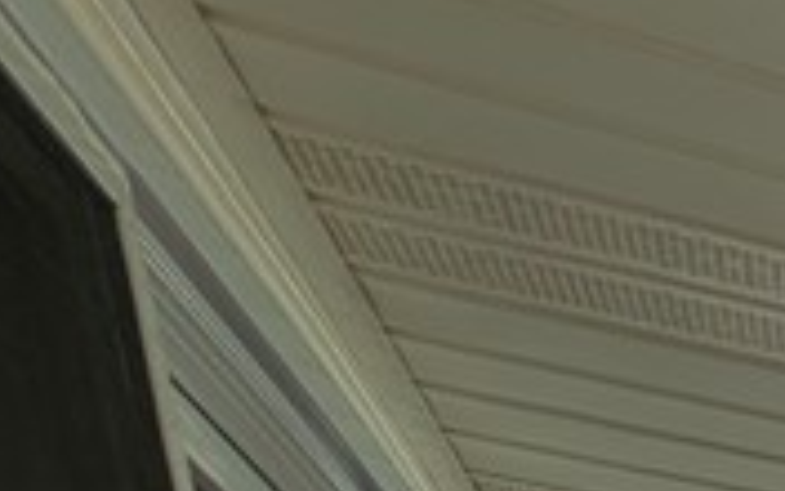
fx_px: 1583
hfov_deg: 12.4
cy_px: 1491
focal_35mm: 74
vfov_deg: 11.0
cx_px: 2206
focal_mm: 2.23
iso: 39
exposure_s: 1/2381
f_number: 1.95
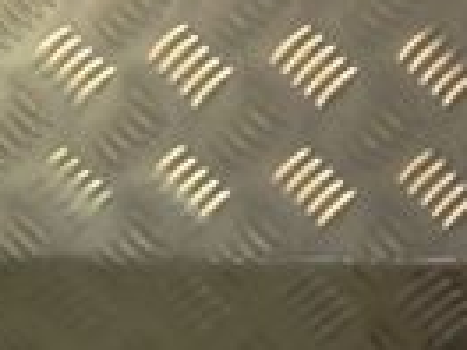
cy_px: 235
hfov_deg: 7.1
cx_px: -577
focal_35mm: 265
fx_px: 3575
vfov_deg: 5.6
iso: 64
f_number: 2.4
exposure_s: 1/17
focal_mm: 4.28
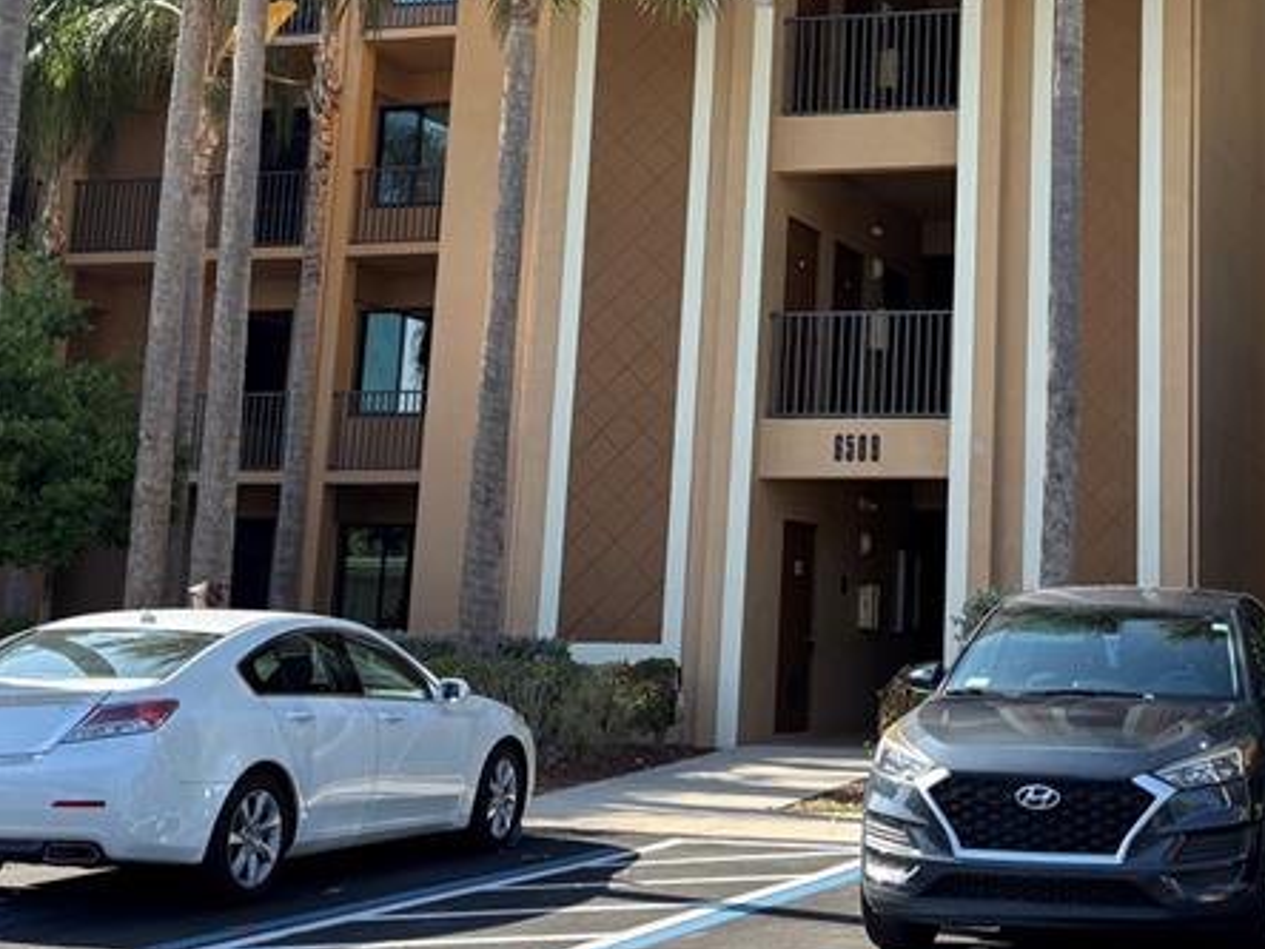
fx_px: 2193
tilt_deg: +11.6
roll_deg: -0.9
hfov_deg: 31.4
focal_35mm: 60
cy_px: 162
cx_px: 1000
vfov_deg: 24.0
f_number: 1.6
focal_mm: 5.96
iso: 50
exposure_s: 1/927
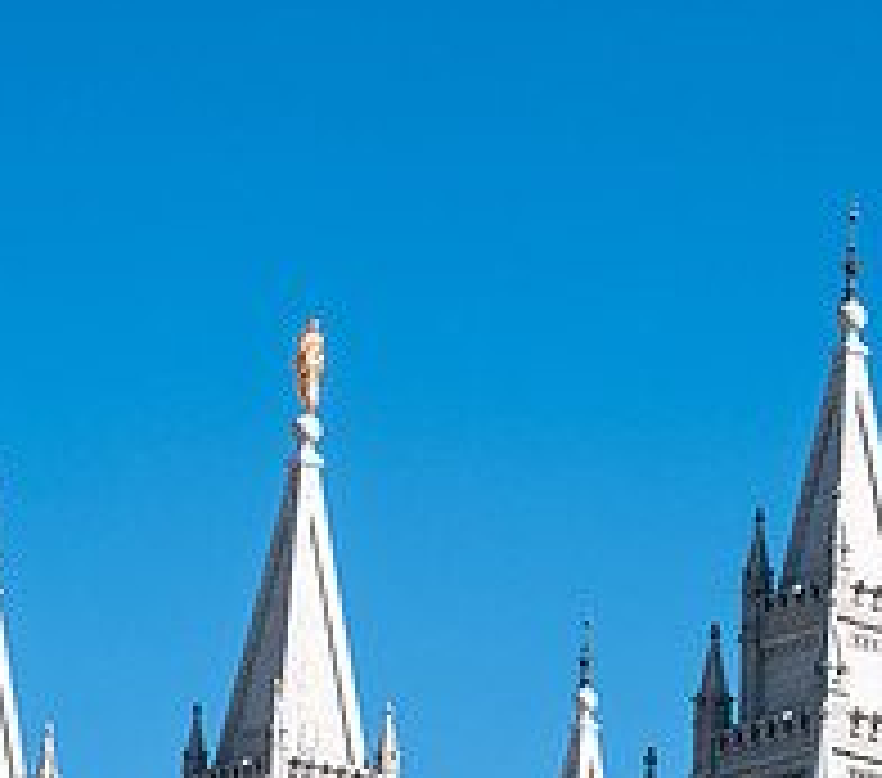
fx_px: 6063
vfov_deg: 7.3
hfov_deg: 8.3
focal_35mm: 223
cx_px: 817
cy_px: 988
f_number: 9
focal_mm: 70
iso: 100
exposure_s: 1/320
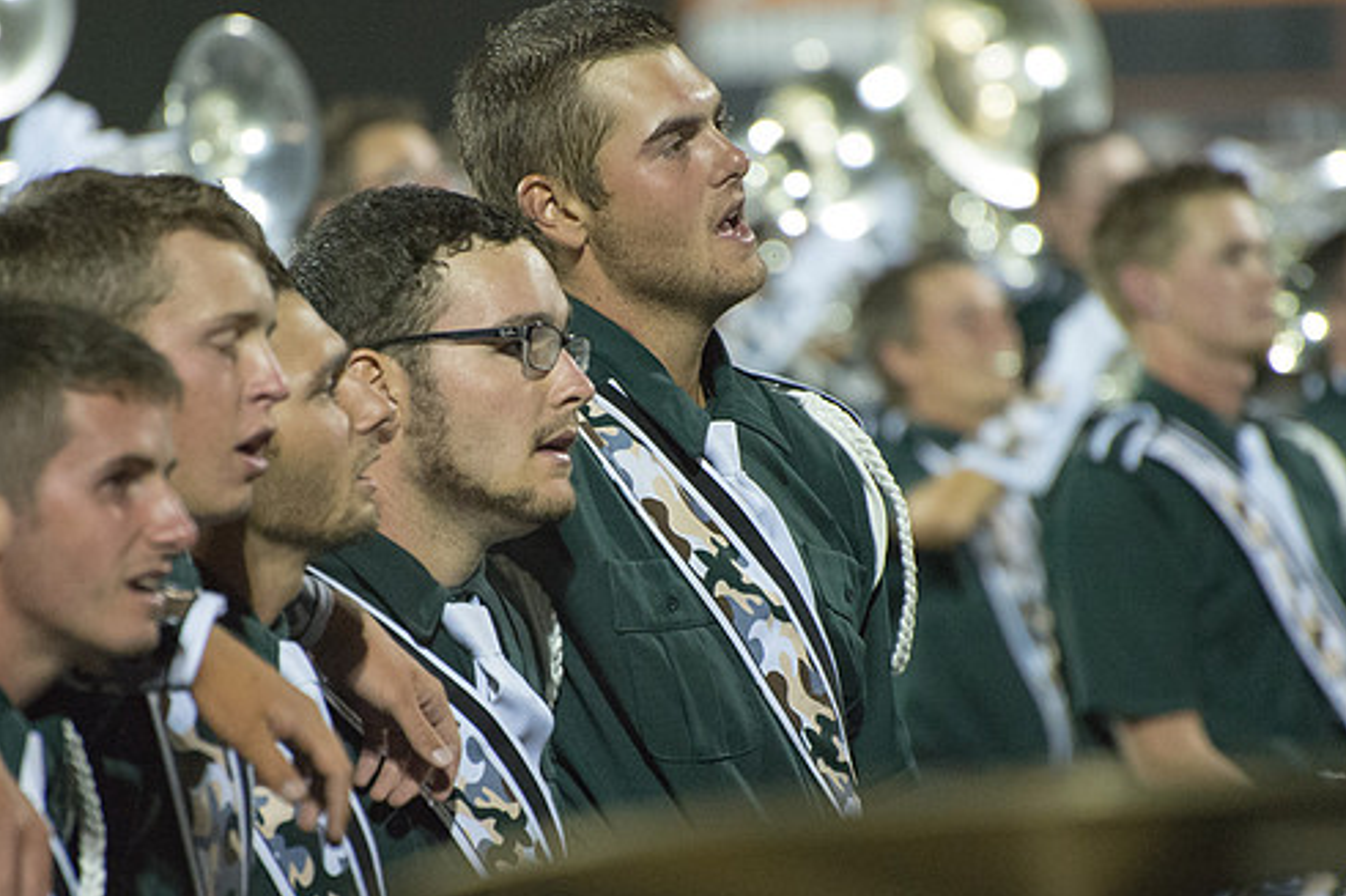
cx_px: 633
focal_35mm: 398
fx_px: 14875
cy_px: 503
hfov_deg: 5.2
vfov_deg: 3.5
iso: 12800
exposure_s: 1/160
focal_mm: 300
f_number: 5.6
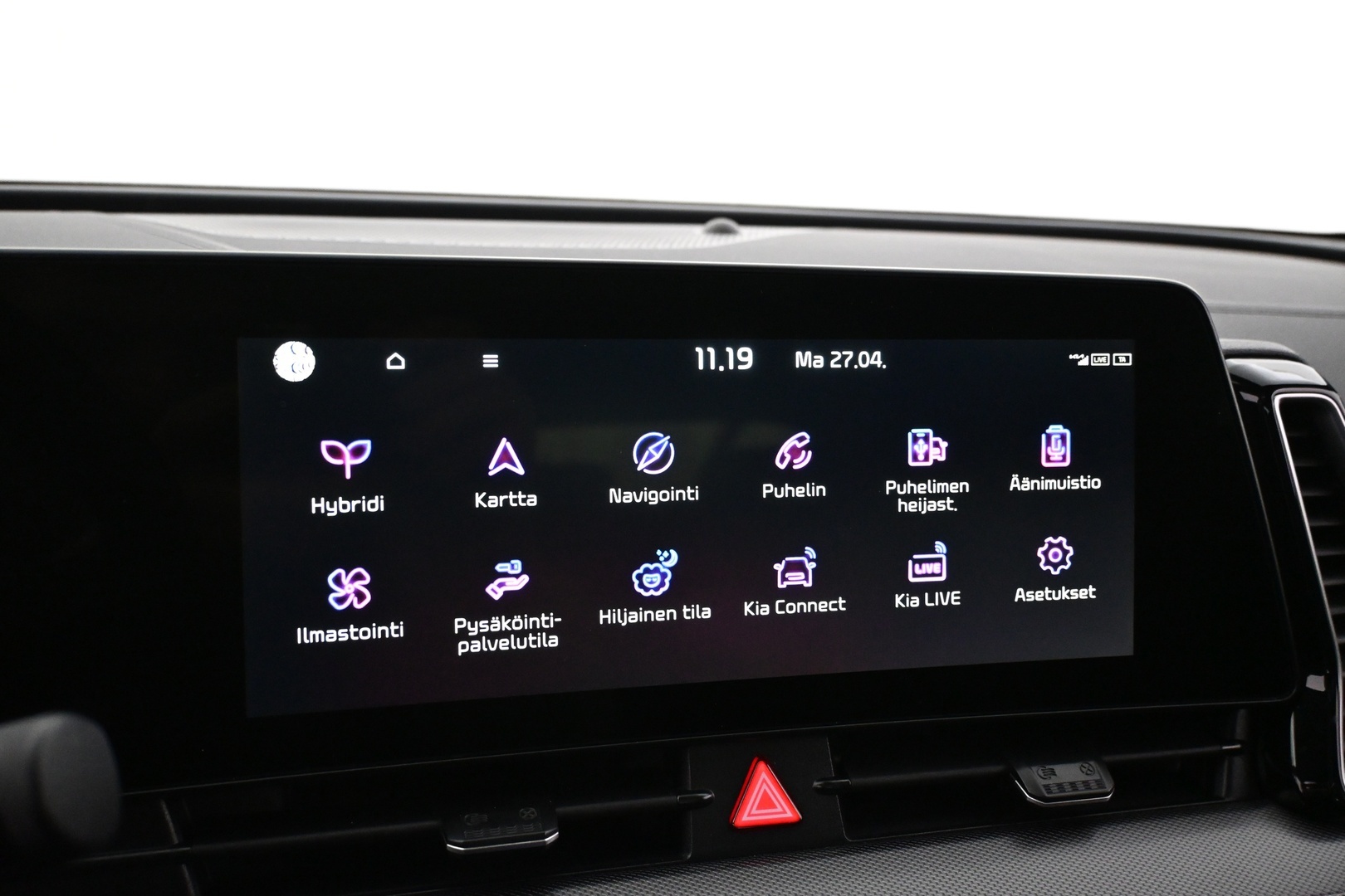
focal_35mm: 32
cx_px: 672
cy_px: 448
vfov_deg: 41.7
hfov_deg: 59.5
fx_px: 1177
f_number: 4
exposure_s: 1/60
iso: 4000
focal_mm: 21
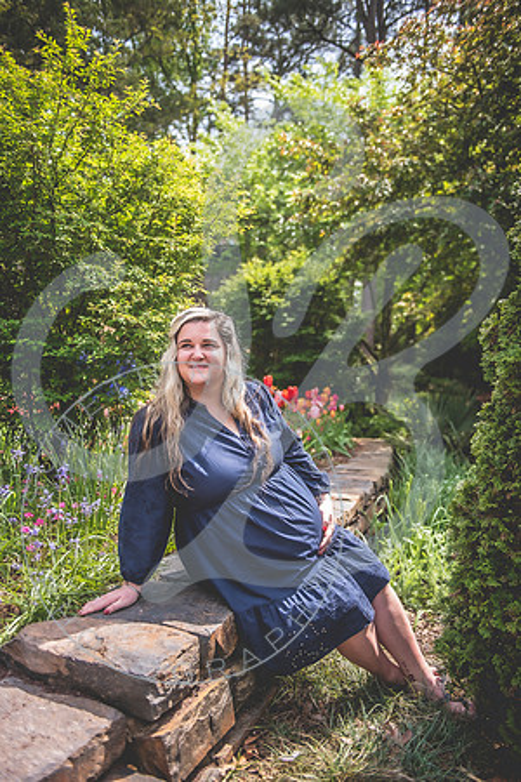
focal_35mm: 29
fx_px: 629
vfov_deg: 63.7
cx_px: 260
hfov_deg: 45.0
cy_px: 391
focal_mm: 29
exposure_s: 1/500
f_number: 2.8
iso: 64
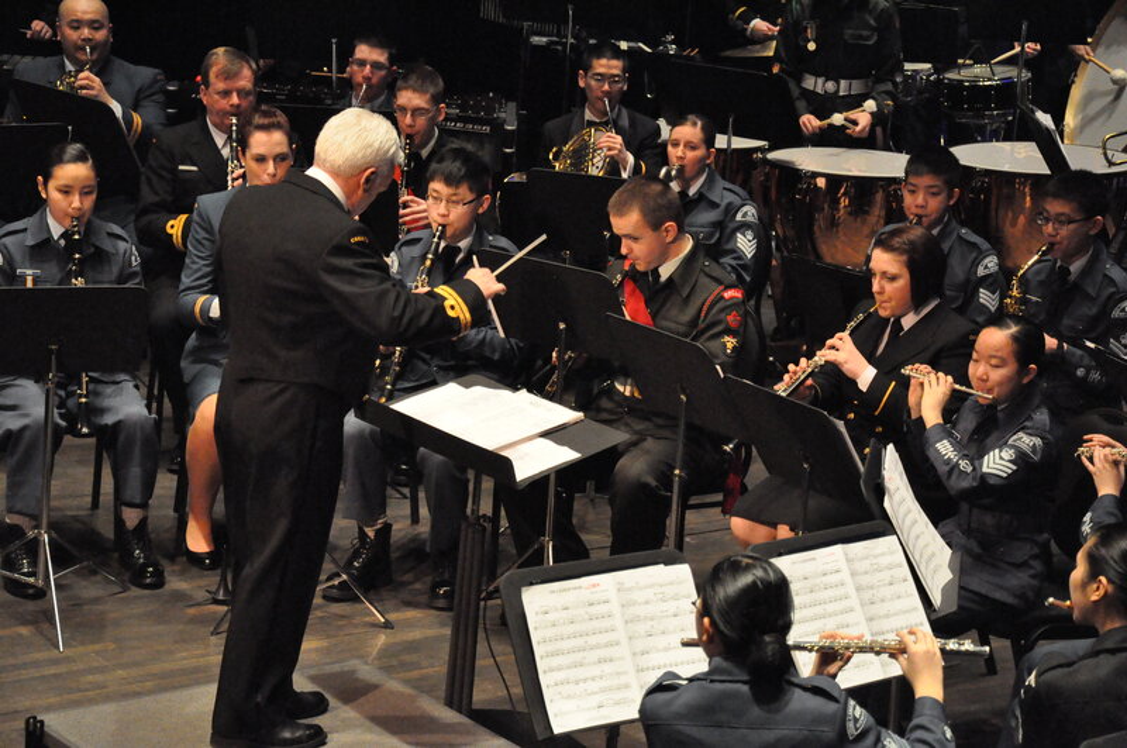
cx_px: 564
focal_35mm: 105
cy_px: 374
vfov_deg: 13.0
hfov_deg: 19.5
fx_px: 3282
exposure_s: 1/500
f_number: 5.6
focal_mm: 70
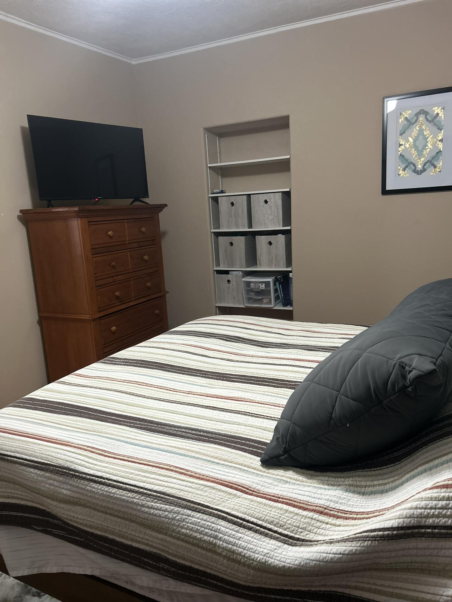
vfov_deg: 67.3
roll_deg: +2.7
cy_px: 301
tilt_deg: -11.2
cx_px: 226
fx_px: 453
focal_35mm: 26
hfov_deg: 53.1
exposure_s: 1/40
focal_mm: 5.7
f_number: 1.5
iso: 500
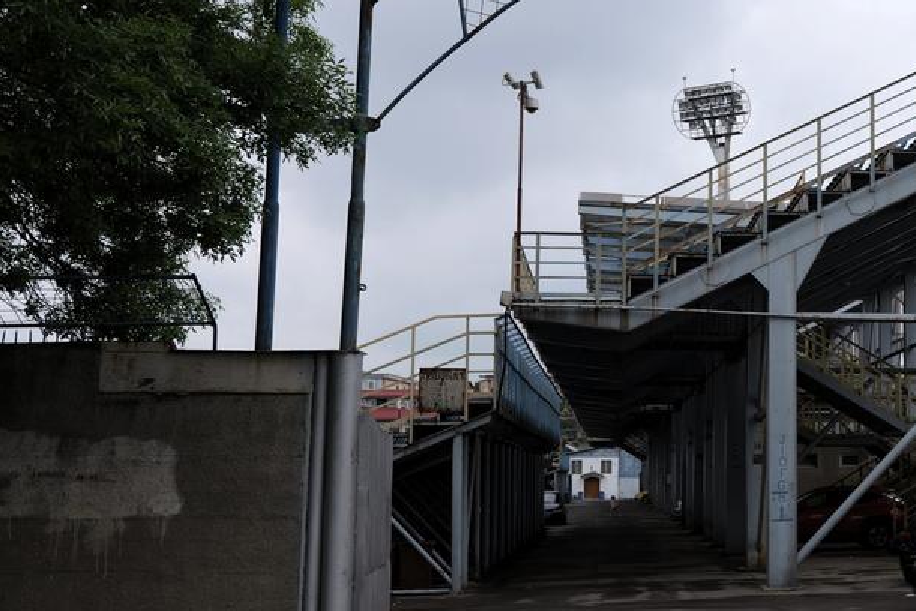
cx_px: 874
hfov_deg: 31.8
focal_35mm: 59
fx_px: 1501
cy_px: 276
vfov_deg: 23.0
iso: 80
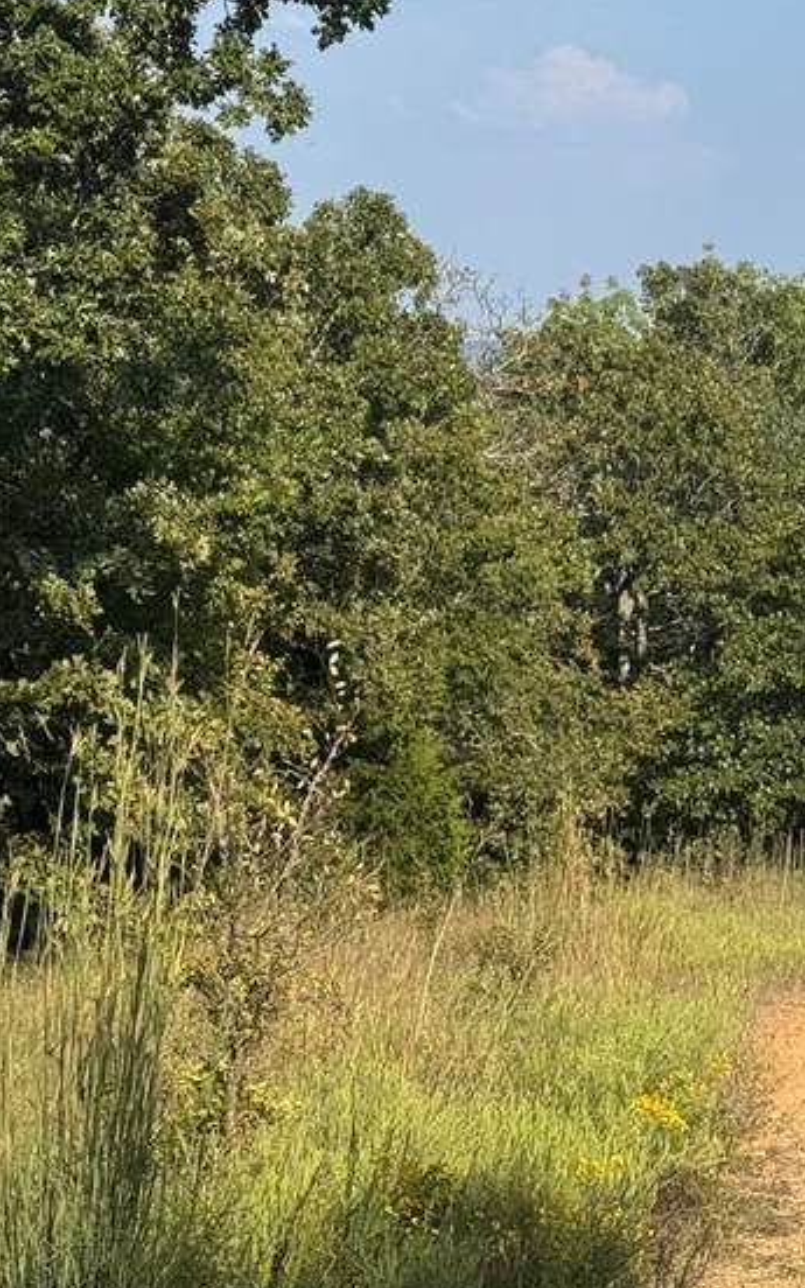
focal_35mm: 118
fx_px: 4142
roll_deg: -0.4
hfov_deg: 10.9
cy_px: 180
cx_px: 926
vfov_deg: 17.5
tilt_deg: +1.1
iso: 64
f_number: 1.78
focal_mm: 6.76
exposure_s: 1/4608
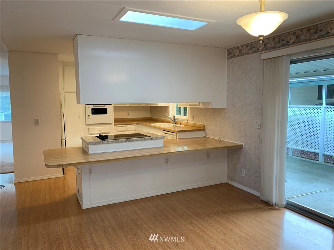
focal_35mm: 26
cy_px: 125
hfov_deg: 67.3
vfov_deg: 53.1
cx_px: 167
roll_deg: -0.3
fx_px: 251
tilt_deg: -4.0
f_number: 1.8
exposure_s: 1/60
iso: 100
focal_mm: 4.25
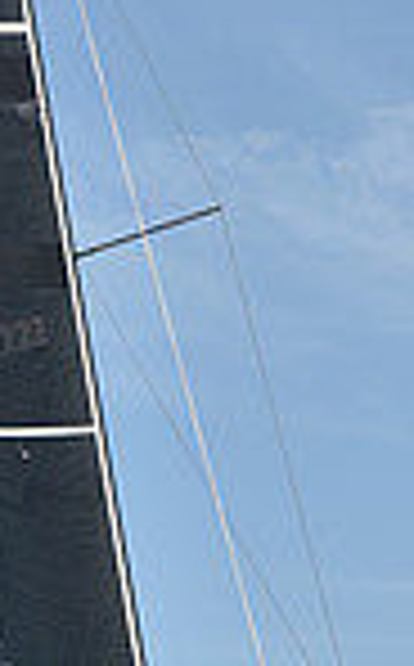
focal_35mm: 280
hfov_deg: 4.7
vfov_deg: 7.5
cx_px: 281
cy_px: 567
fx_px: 5074
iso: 200
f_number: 7.1
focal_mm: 70
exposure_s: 1/1250
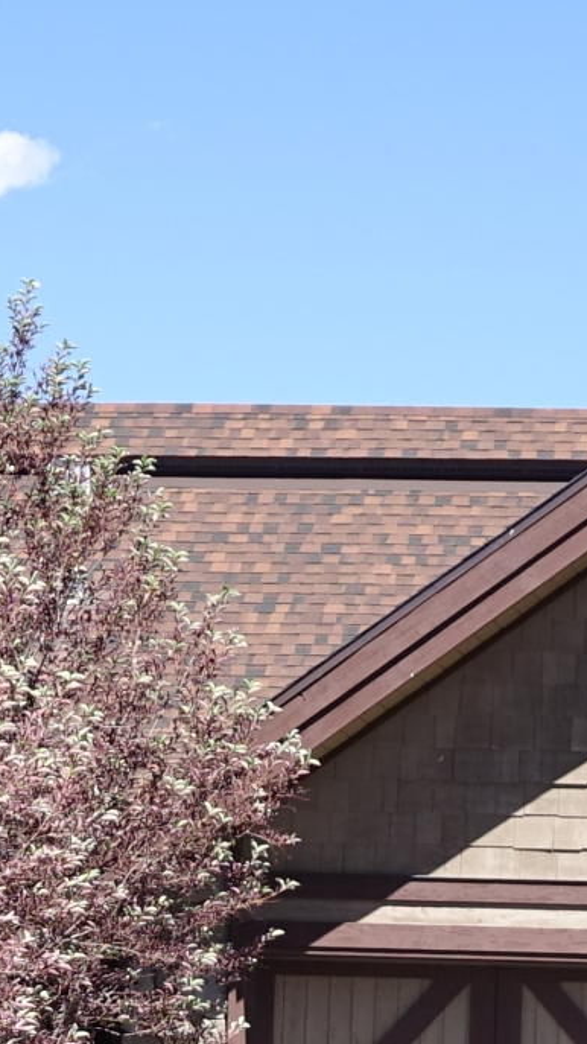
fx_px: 5450
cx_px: 233
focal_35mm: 197
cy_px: 1287
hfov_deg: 6.2
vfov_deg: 10.7
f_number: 4
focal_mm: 15.78
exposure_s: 1/500
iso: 125
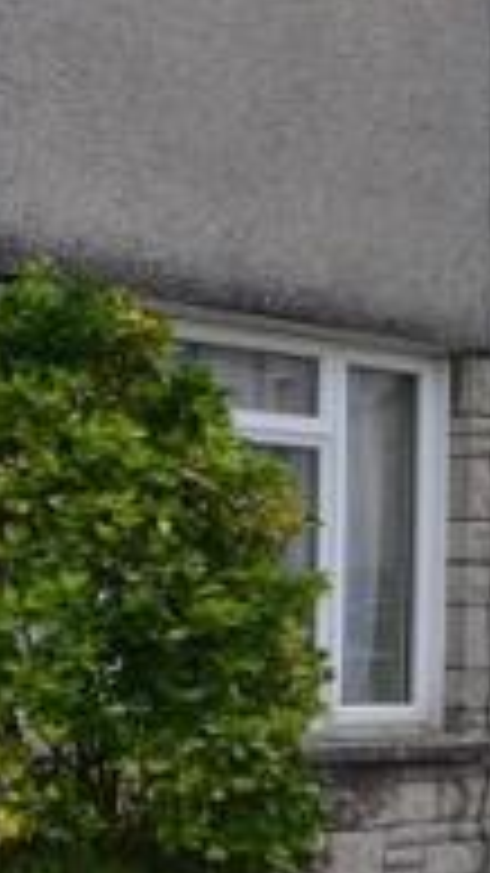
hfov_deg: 14.0
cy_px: 502
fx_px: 1225
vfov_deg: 39.1
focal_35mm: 53
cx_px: -742
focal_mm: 10
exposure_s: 1/125
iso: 160
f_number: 5.6
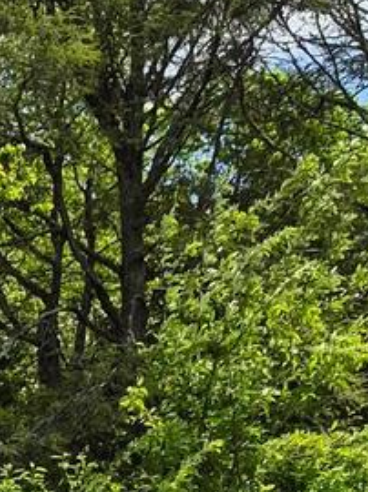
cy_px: 824
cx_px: -439
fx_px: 1860
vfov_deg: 13.8
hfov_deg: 10.2
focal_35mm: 131
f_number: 1.8
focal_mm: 5.4
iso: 80
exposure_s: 1/7520
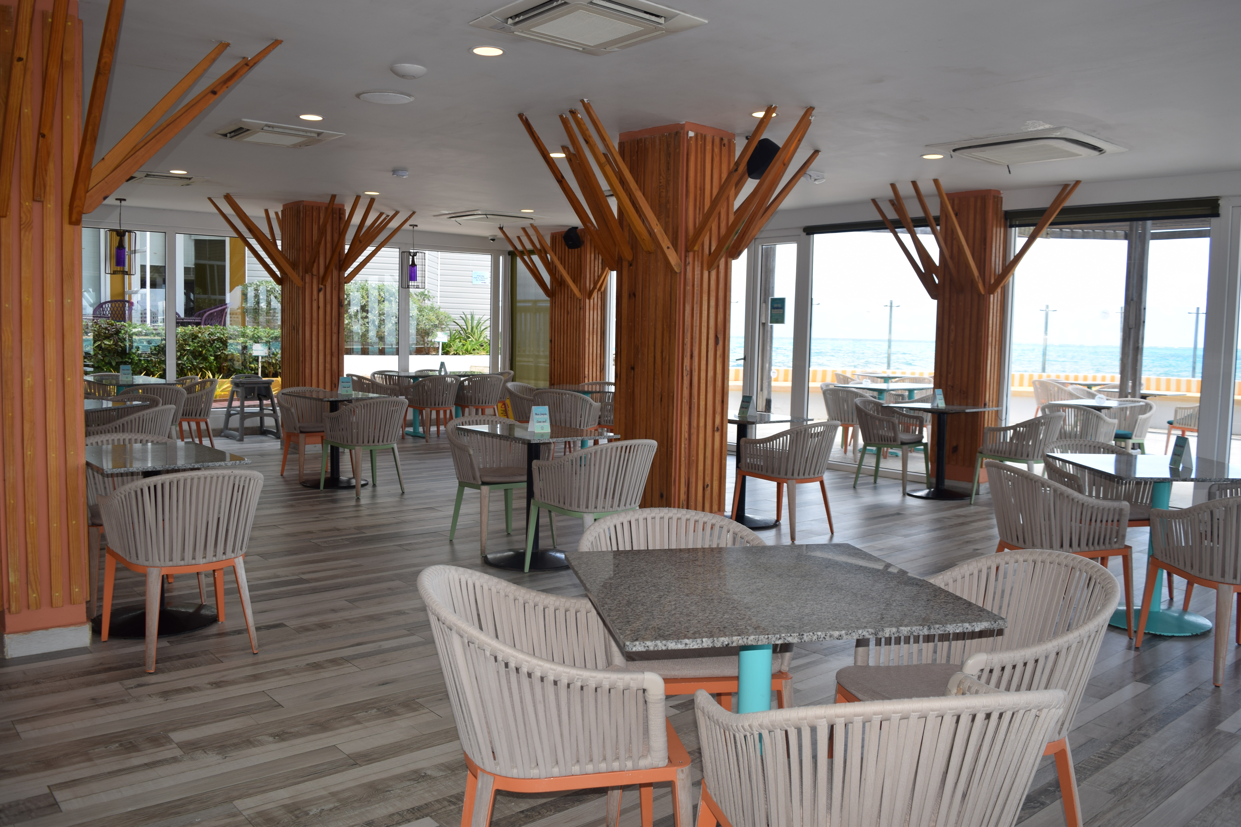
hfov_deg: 67.4
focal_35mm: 27
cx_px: 620
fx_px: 931
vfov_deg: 47.9
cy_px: 414
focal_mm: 18
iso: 100
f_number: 5.6
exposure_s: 1/125
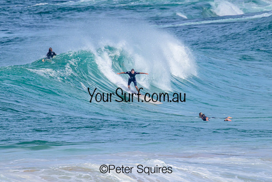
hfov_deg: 1.9
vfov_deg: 1.3
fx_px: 8271
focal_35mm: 1095
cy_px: 79
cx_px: 138
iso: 560
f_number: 11
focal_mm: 800
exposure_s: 1/2000
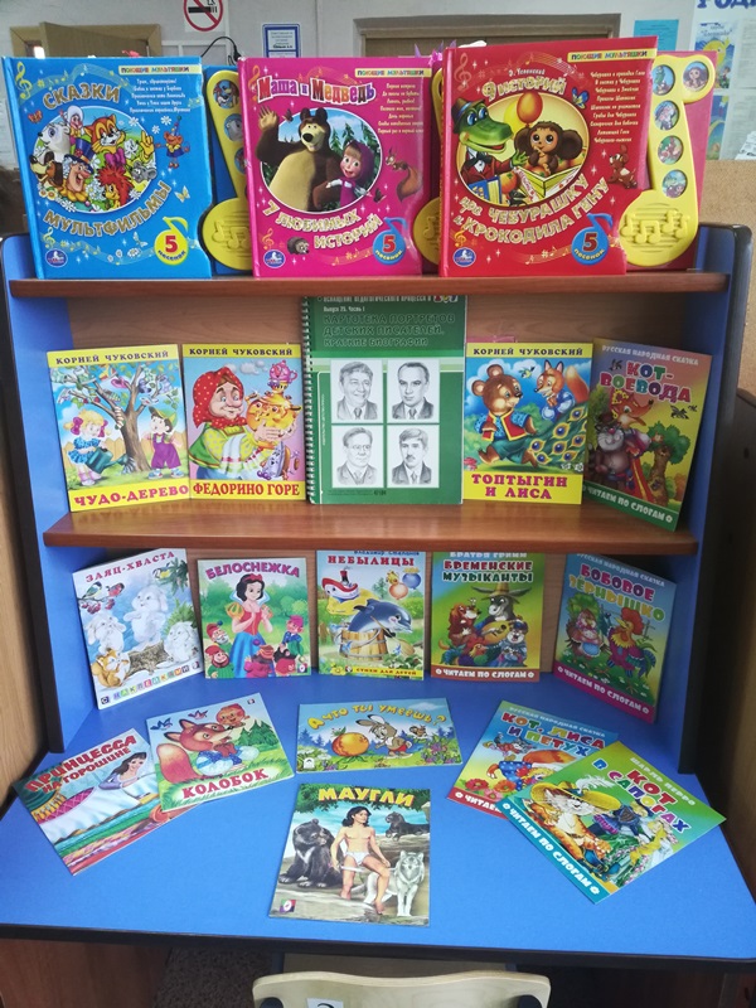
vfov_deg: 67.3
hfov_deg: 53.1
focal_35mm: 26
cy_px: 504
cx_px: 378
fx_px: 757
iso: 400
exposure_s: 1/33.3
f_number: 2.2
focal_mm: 3.81
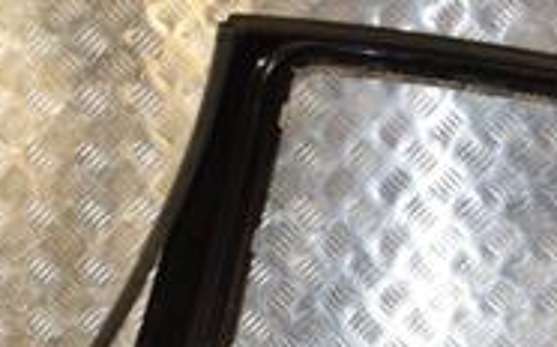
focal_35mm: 89
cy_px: 500
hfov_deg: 22.8
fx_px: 1350
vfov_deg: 13.9
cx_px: 494
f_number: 6.3
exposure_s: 1/200
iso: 800
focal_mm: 18
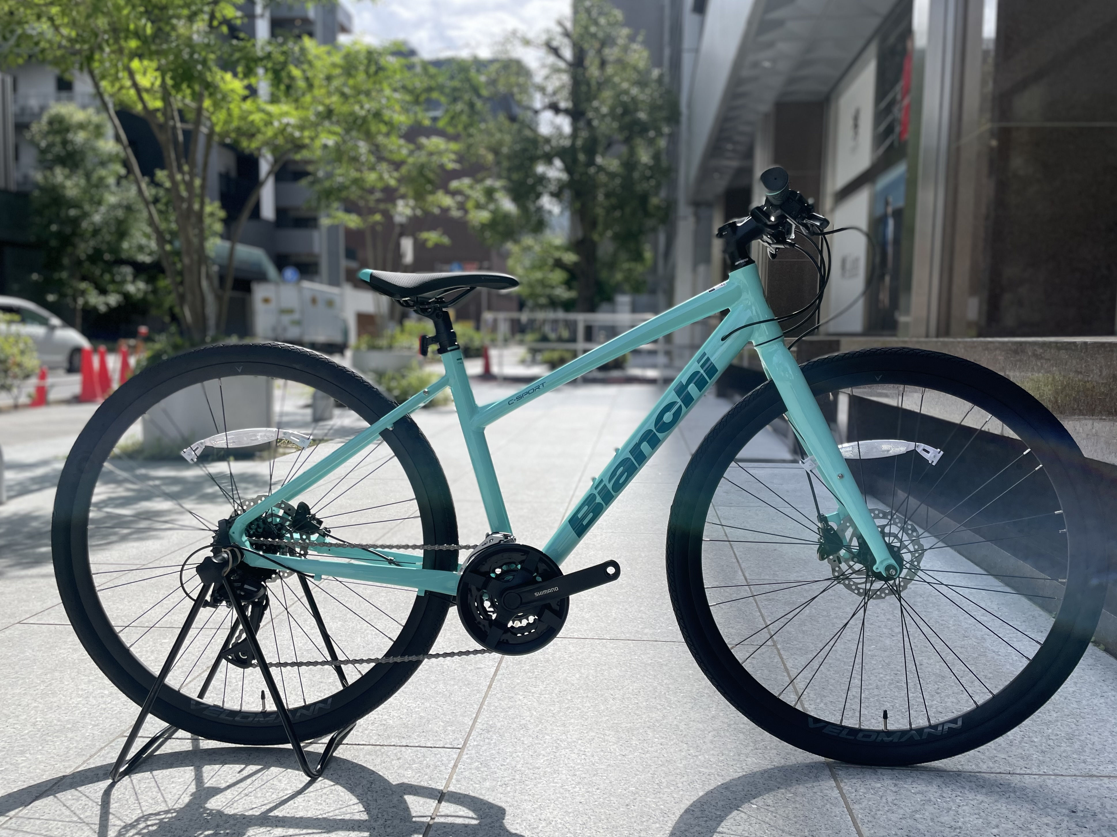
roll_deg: -1.0
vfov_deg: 51.3
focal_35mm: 27
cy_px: 433
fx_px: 871
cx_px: 562
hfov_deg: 65.3
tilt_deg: -6.1
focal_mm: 4.2
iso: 50
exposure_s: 1/3610
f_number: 1.6
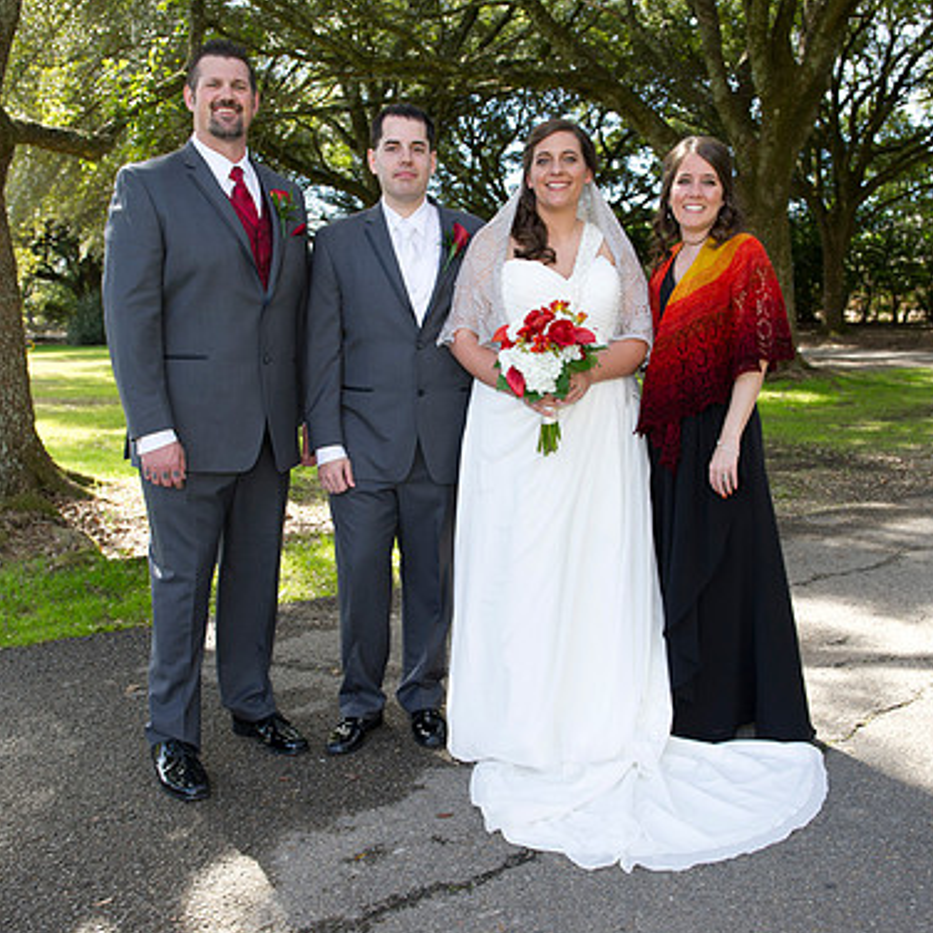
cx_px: 459
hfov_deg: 43.9
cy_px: 466
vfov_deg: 43.9
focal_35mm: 38
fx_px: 1159
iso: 320
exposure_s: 1/160
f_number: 5.6
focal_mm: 29
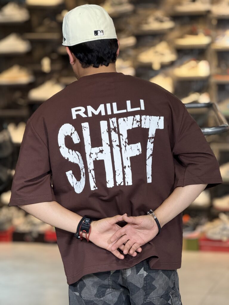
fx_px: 1058
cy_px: 152
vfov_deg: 16.4
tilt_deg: -6.4
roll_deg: +1.4
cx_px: 114
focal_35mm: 120
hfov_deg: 12.3
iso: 160
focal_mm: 15.66
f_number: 2.8
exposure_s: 1/100
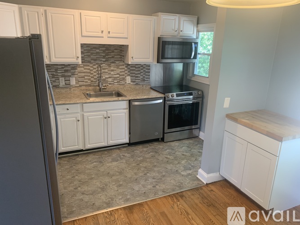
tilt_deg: -17.7
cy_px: 112
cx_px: 150
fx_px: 225
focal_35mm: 26
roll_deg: -2.4
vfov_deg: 53.0
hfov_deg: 67.3
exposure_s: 1/60
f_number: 1.8
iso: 125
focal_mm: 4.25
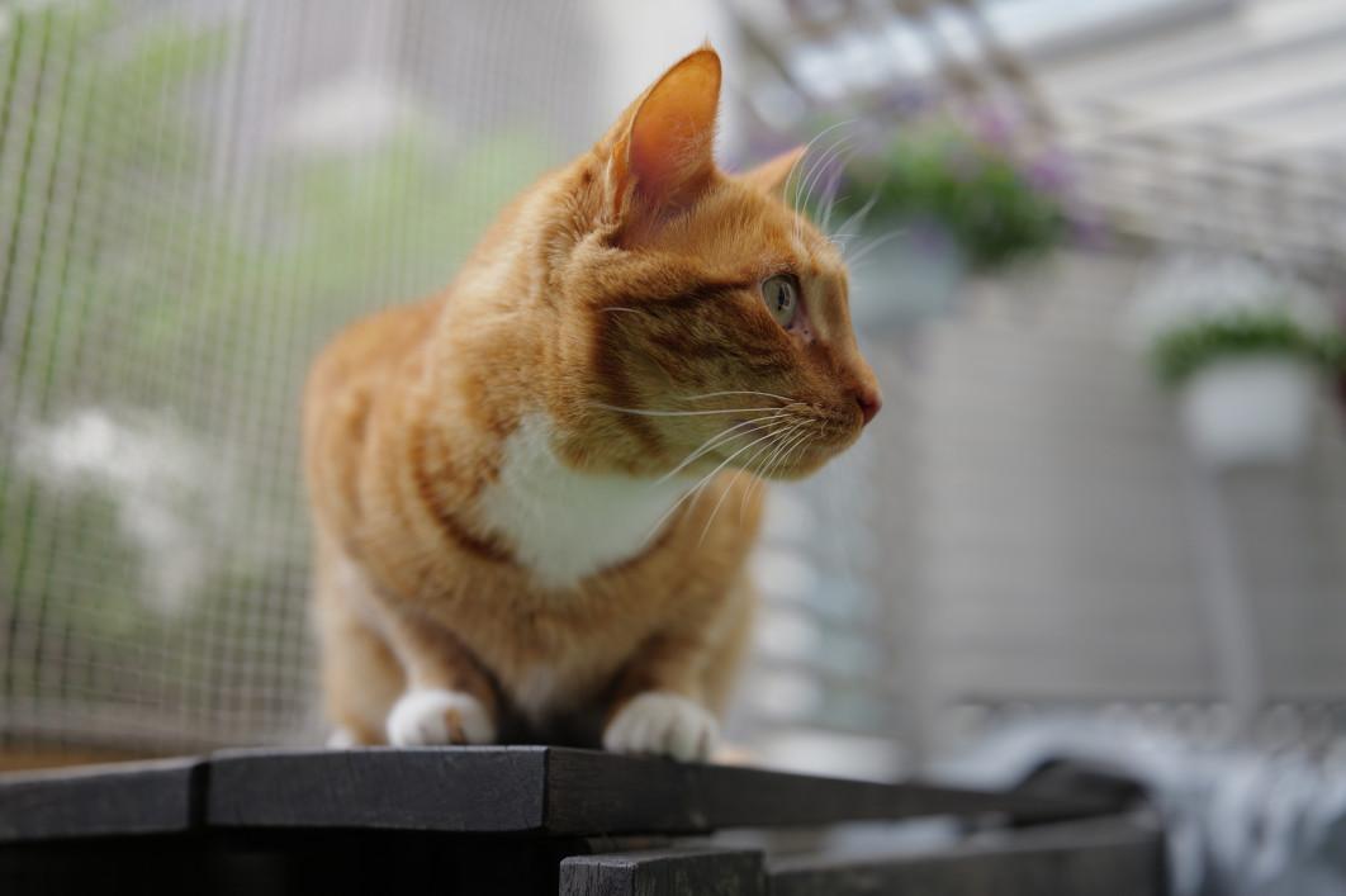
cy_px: 448
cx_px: 673
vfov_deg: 37.8
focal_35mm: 35
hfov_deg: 54.5
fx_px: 1308
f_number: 2
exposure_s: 1/100
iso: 100
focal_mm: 35
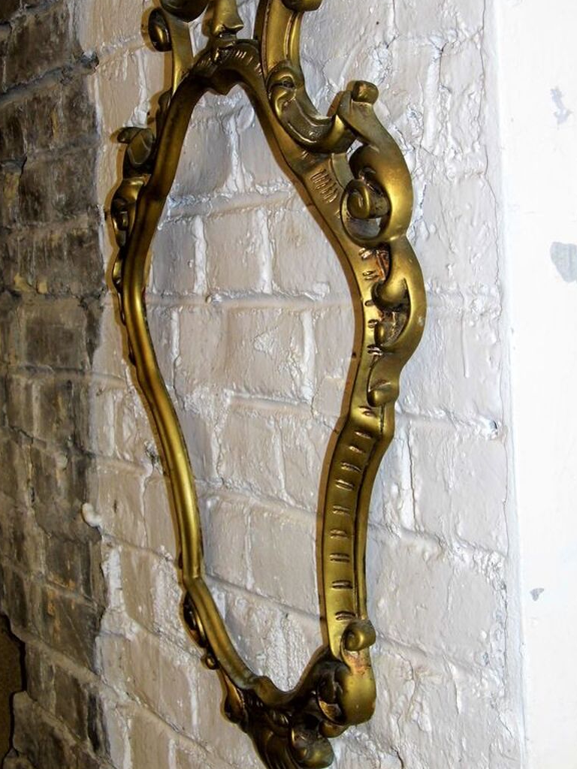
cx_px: 270
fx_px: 1245
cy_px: 302
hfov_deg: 26.1
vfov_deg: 34.2
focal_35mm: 56
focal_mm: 7.7
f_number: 3.5
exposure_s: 1/60
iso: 100
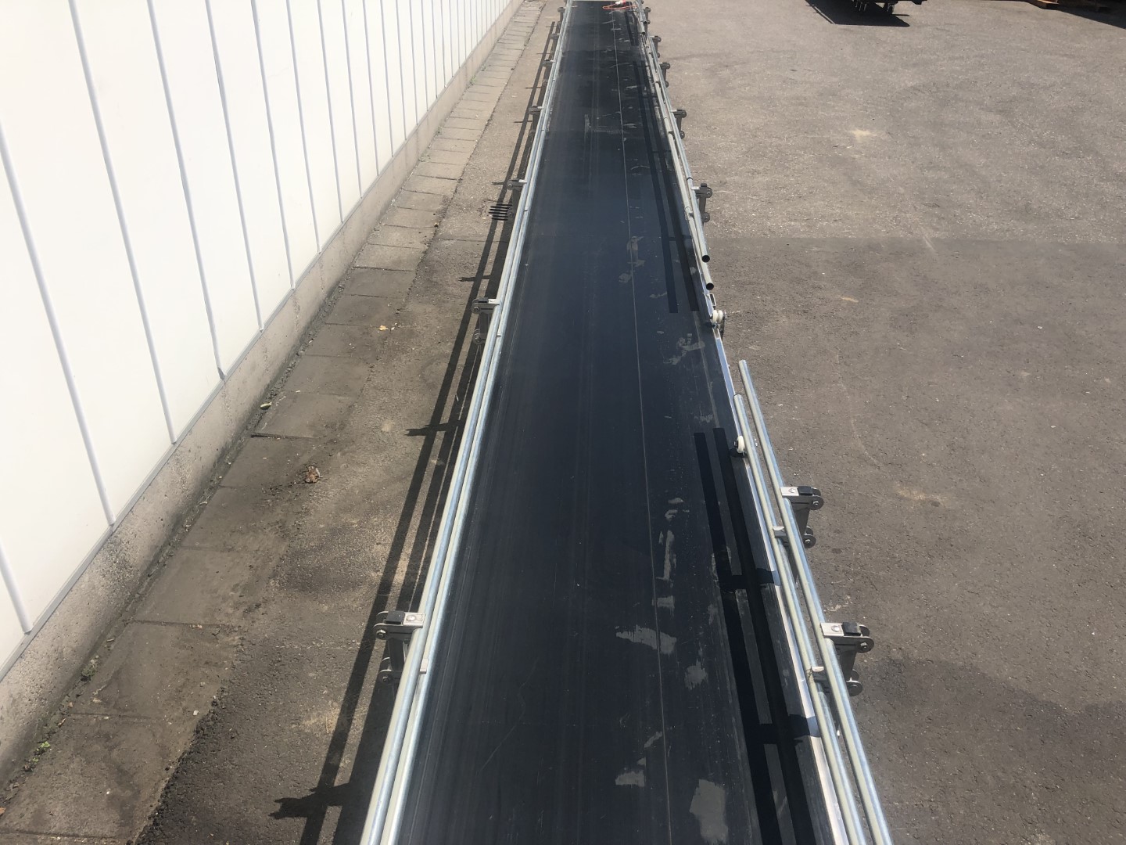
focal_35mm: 28
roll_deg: +1.7
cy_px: 422
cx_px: 563
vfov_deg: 49.7
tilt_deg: -31.2
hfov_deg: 63.4
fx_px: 911
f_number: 1.8
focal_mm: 4
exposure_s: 1/2288
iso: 20
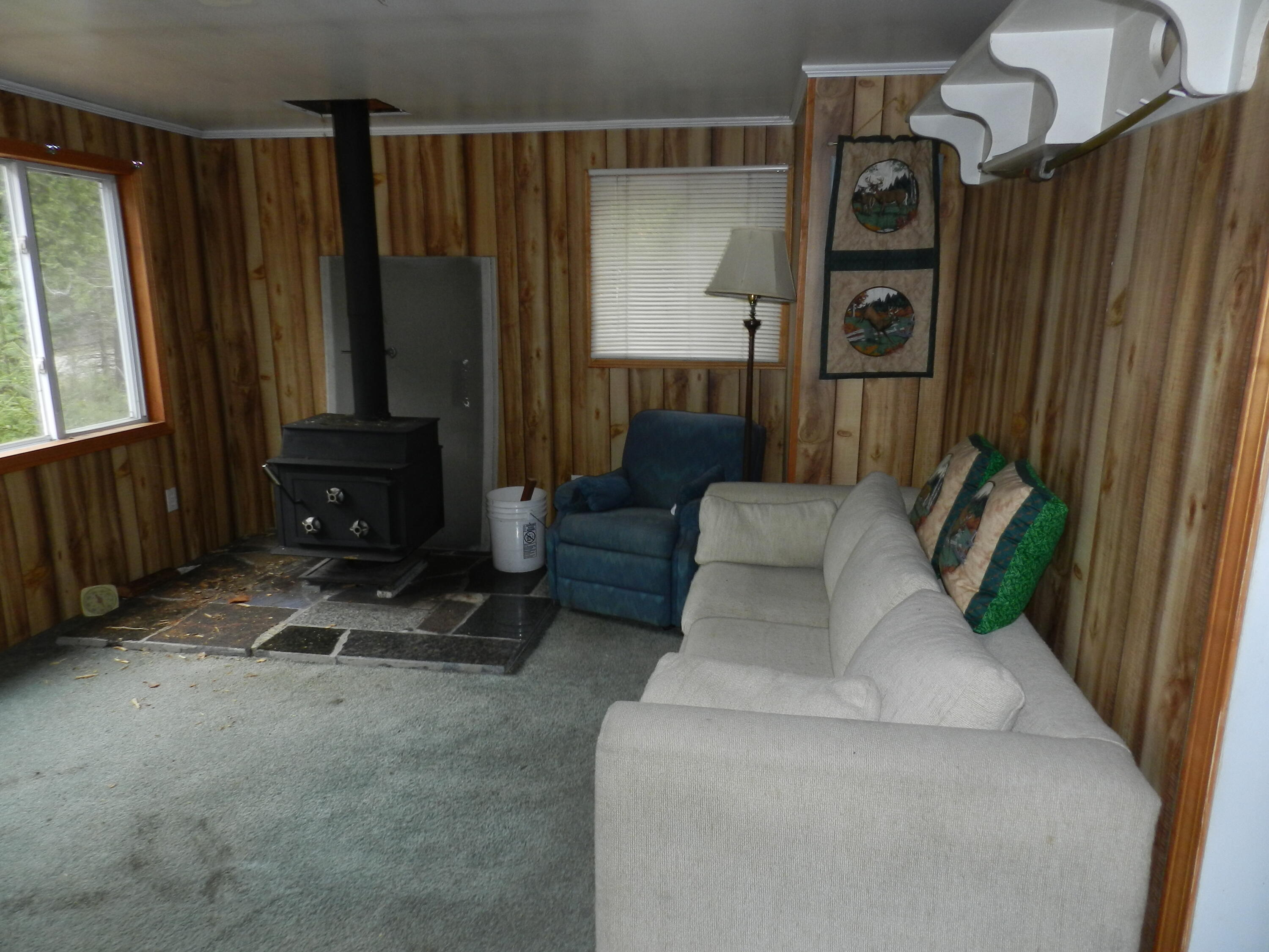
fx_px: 843
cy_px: 476
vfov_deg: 58.9
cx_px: 634
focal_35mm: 23
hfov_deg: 73.9
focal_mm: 4
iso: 200
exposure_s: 1/30
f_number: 3.4
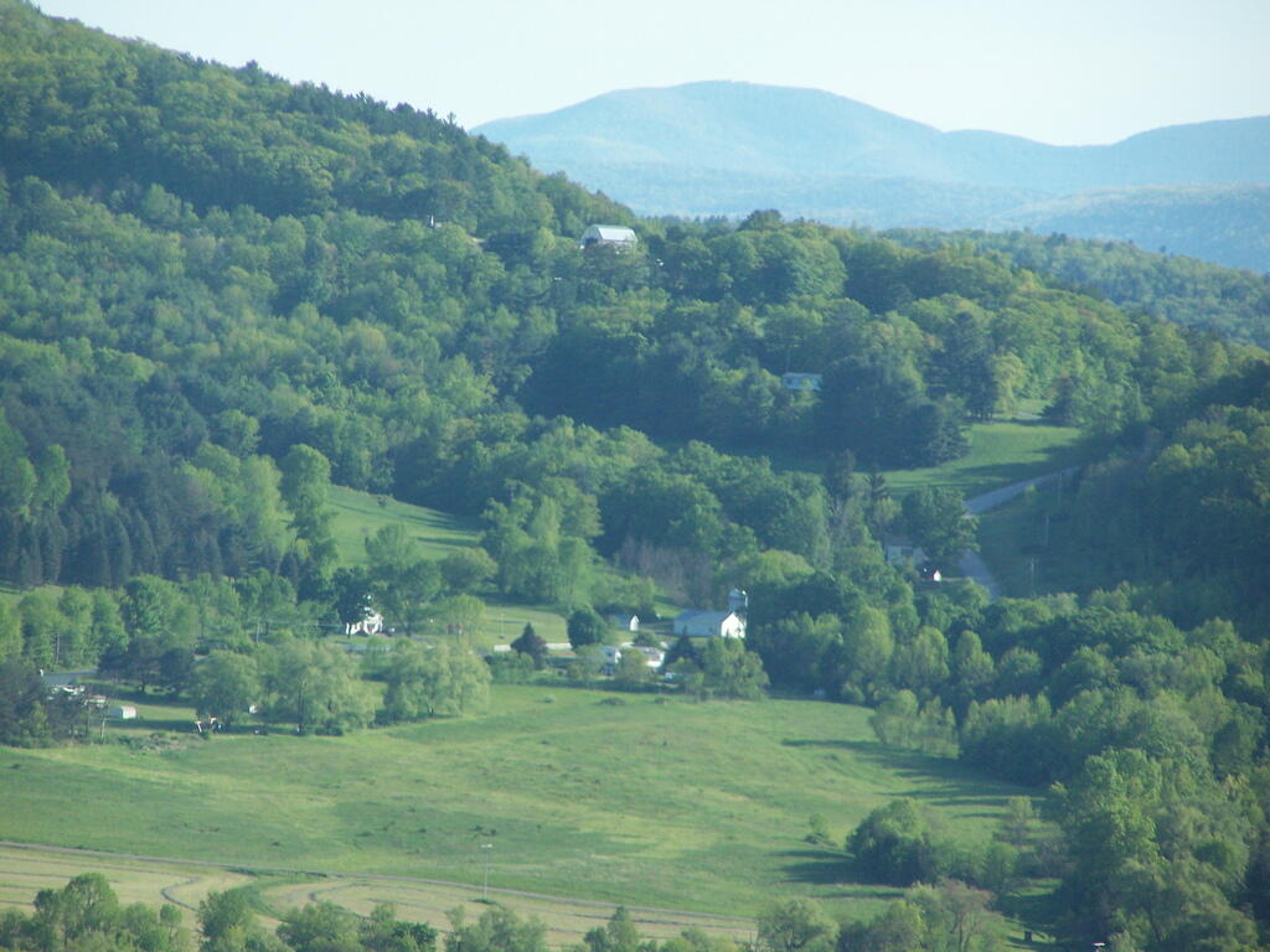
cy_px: 476
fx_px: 13942
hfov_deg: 5.2
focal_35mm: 380
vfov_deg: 3.9
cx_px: 635
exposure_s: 1/320
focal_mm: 63
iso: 140
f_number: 3.7
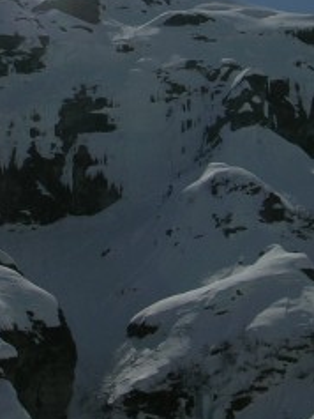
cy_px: 5
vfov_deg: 12.1
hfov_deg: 9.2
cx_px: 123
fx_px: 1958
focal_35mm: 162
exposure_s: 1/1116
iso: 50
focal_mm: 12.7
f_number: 7.6
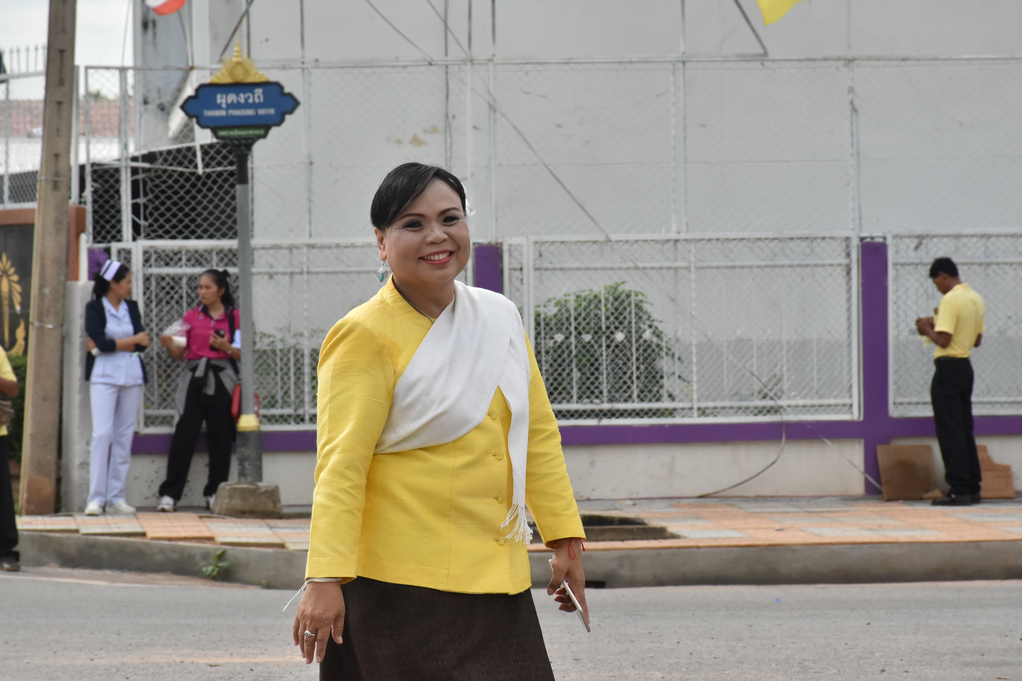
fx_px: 4245
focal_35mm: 150
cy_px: 330
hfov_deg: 13.7
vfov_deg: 9.2
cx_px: 522
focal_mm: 95
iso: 800
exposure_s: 1/1250
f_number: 10
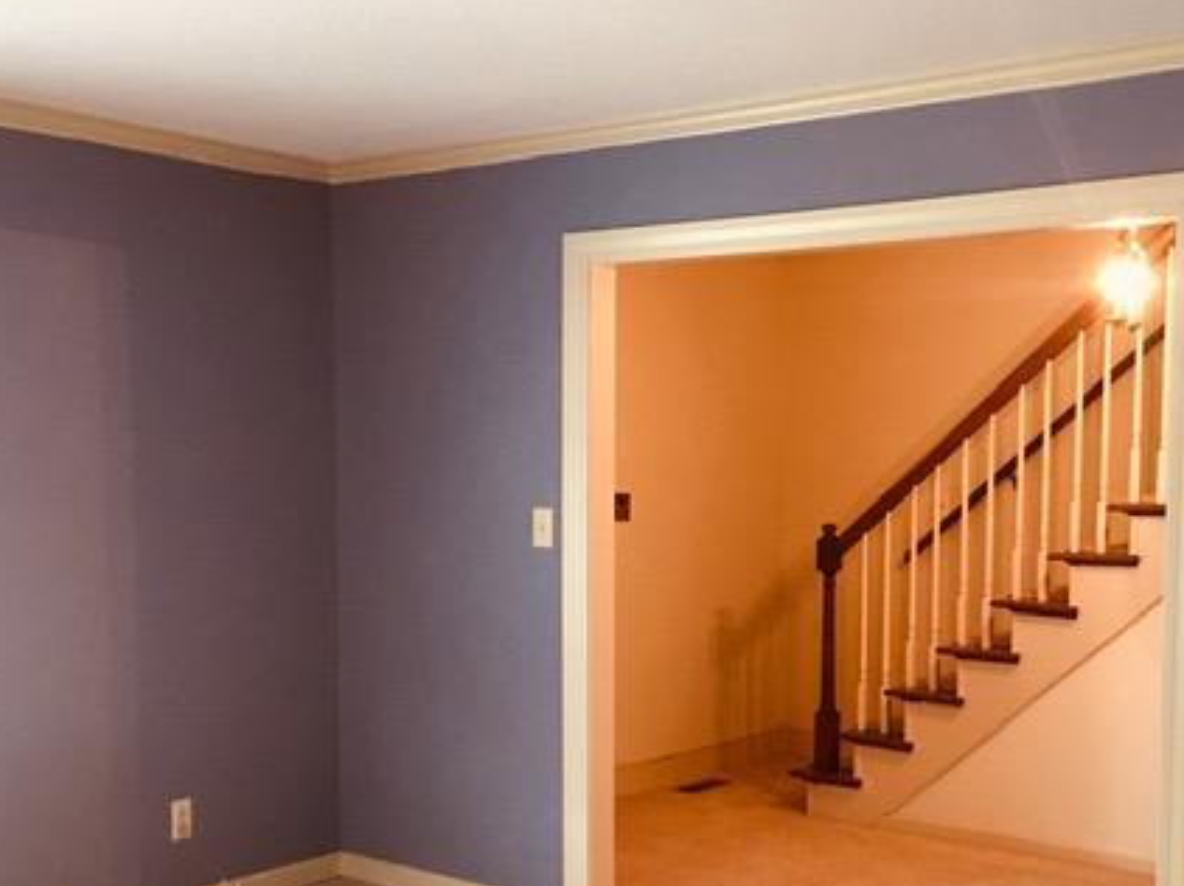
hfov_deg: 42.8
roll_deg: -0.6
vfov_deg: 32.5
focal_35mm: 44
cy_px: 614
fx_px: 1504
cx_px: 701
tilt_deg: -4.9
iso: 100
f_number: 2.2
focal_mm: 4.15
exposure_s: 1/15
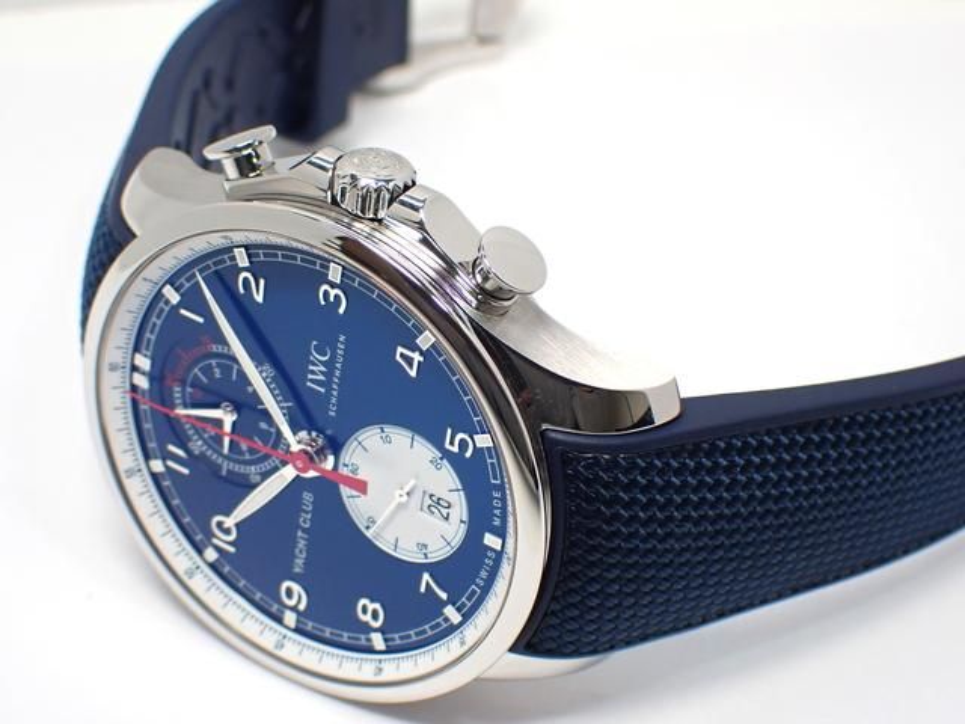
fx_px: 2453
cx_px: 482
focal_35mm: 88
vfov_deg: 16.8
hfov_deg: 22.3
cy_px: 362
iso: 250
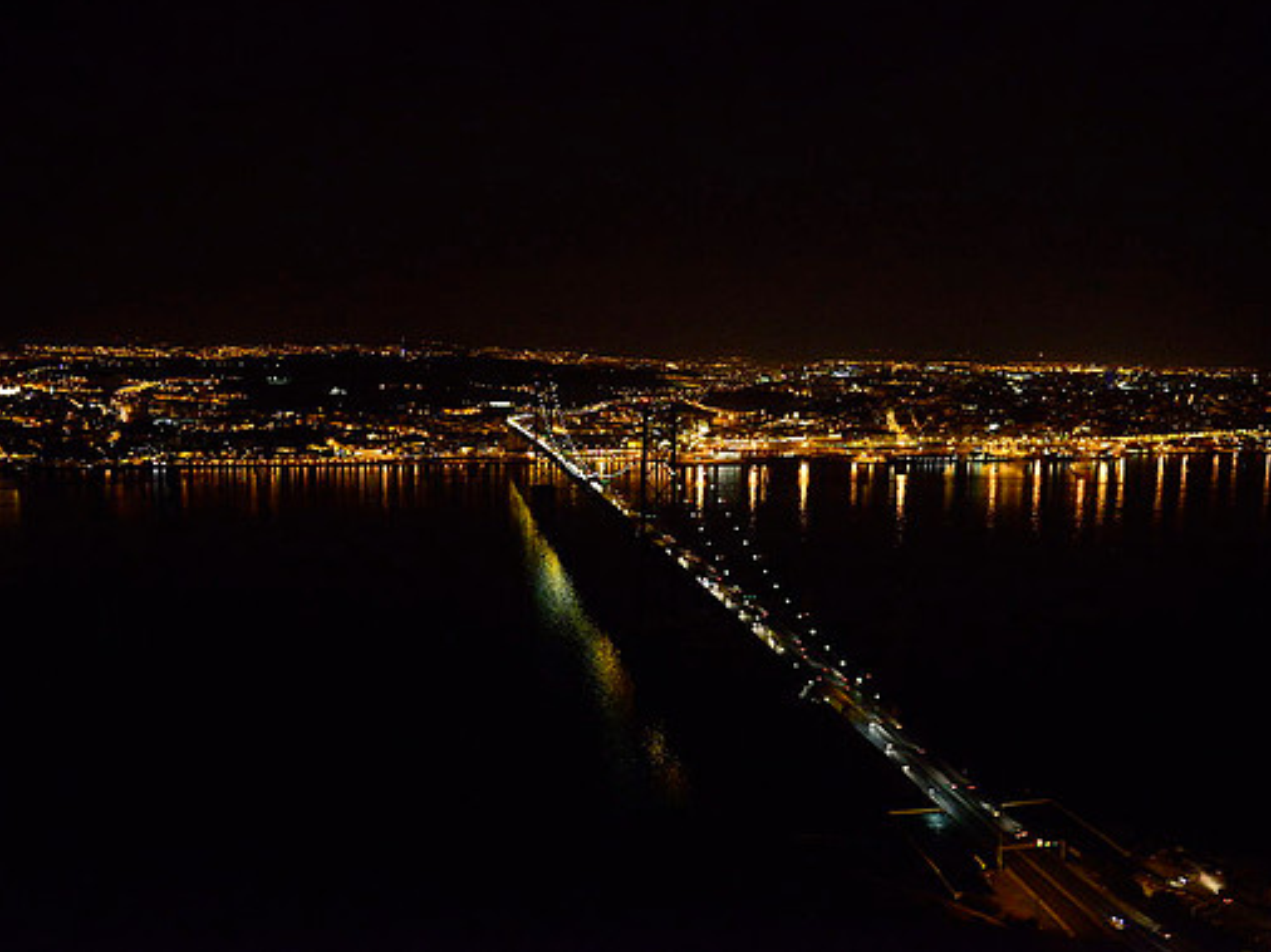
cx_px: 666
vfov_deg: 44.1
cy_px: 471
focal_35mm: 32
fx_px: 1174
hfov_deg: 56.8
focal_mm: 29
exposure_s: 1/80
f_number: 2.8
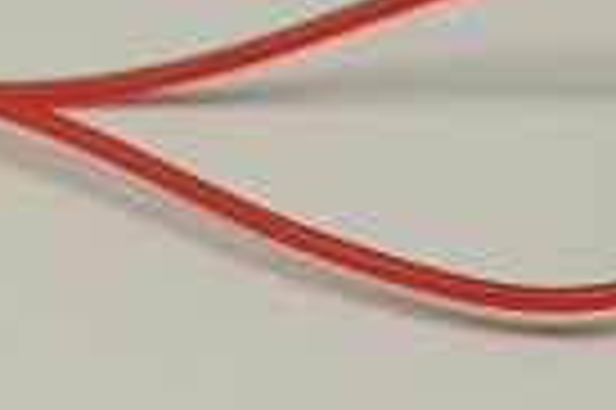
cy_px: 475
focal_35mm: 438
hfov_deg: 4.5
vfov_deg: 3.1
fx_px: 7486
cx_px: -1169
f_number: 4.5
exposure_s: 1/100
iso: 100
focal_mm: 50
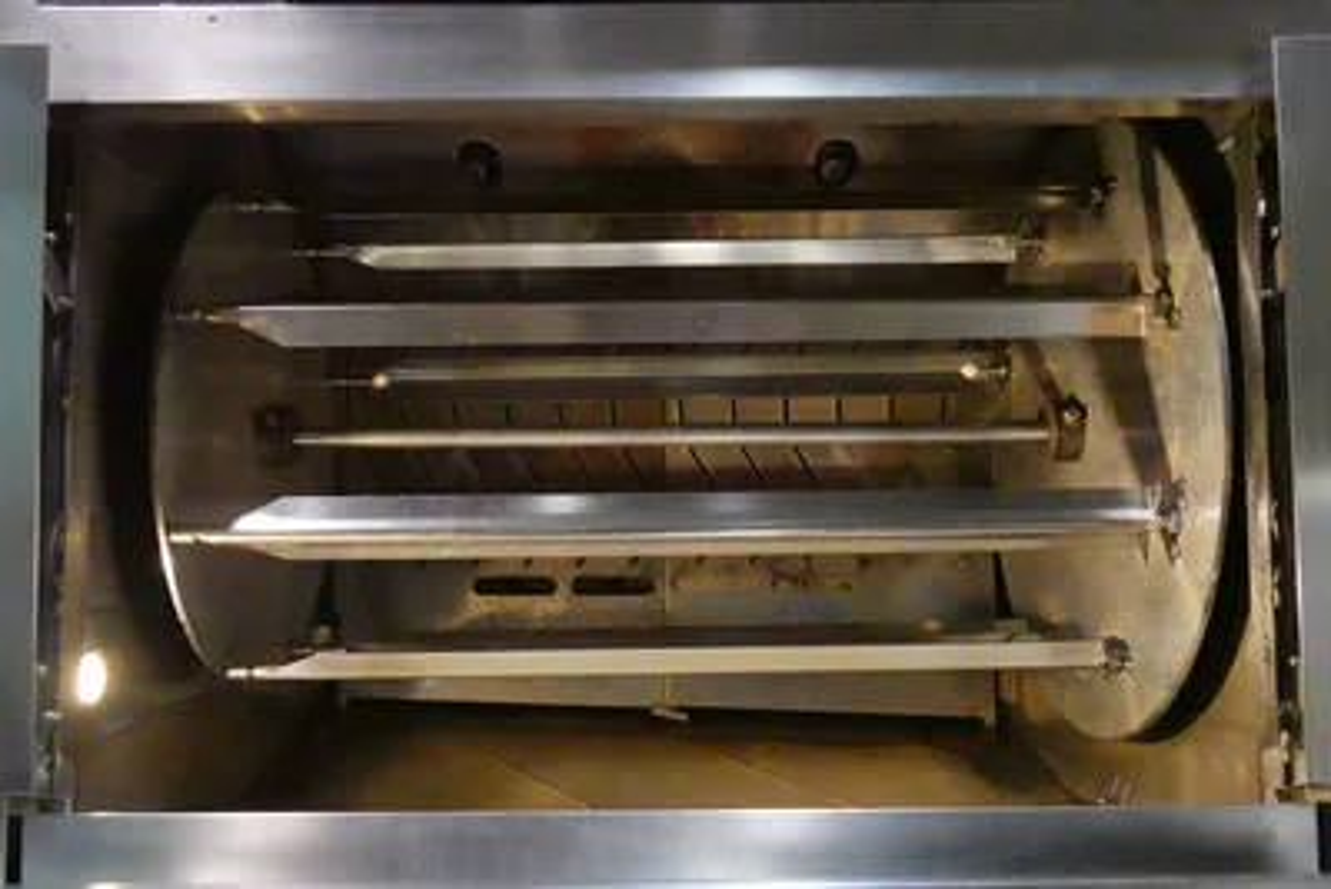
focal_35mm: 31
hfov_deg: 60.3
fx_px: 1146
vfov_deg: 42.4
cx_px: 666
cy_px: 444
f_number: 3.5
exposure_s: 1/320
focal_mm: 11.52
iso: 6400
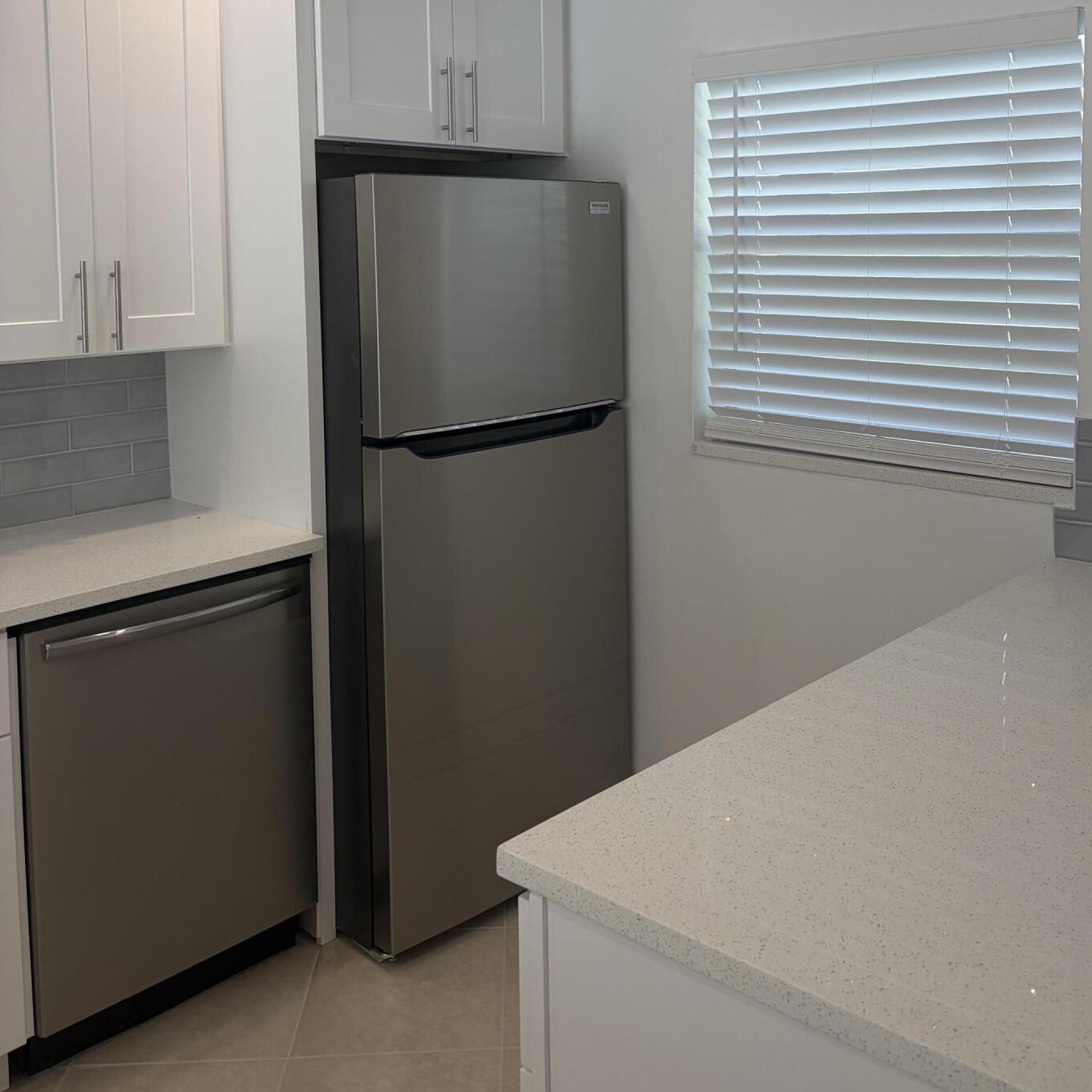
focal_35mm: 34
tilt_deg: -2.6
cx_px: 603
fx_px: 1213
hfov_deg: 48.4
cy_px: 322
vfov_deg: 47.3
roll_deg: +0.0
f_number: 1.6
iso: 50
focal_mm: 5.96
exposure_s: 1/120
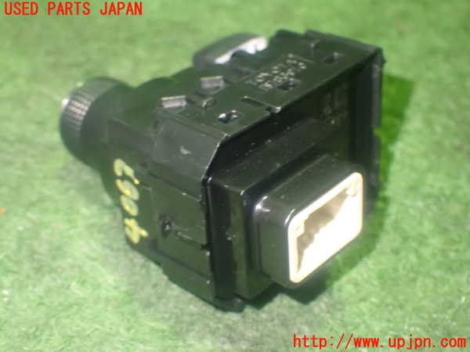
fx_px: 842
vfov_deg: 23.7
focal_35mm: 62
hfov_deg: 31.2
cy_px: 176
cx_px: 235
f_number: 3.6
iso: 1250
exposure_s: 1/15
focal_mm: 11.09
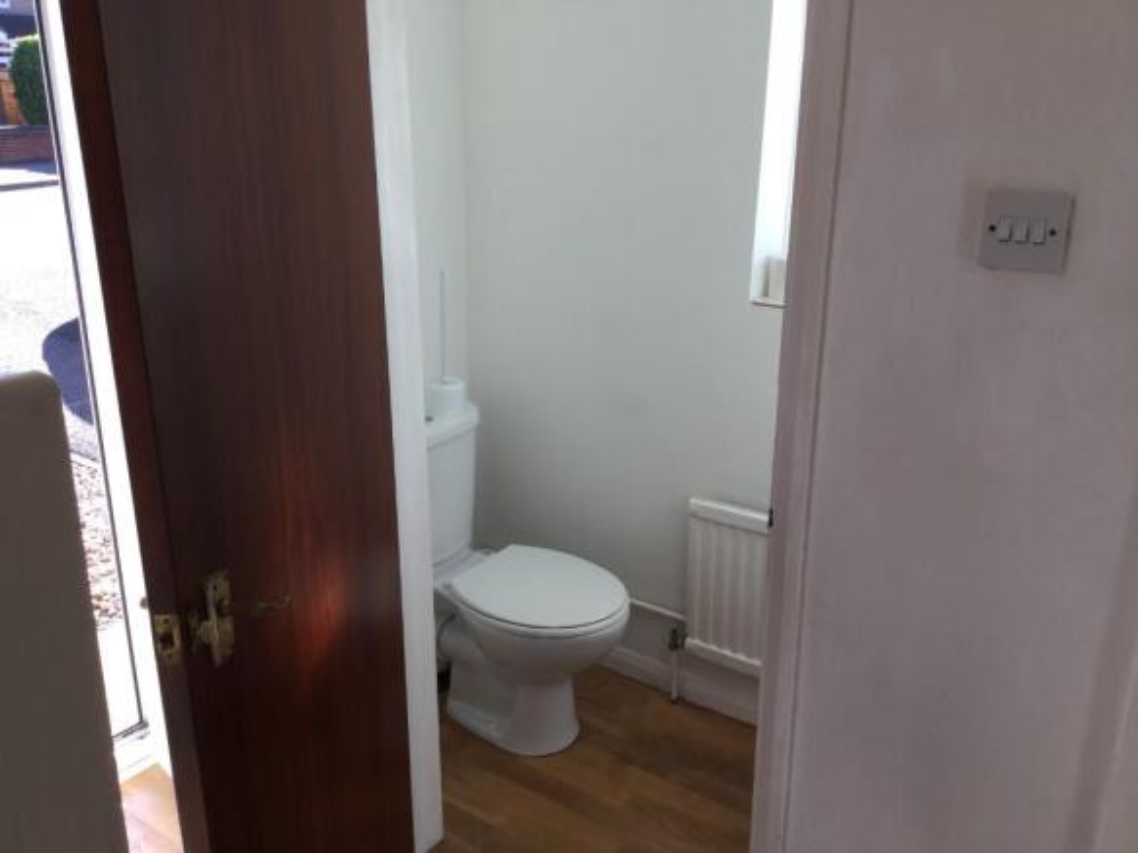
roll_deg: +0.0
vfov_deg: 45.4
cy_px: 426
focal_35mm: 31
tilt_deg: -18.2
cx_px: 569
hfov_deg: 58.4
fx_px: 1019
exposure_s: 1/120
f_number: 2.4
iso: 25
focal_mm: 3.3
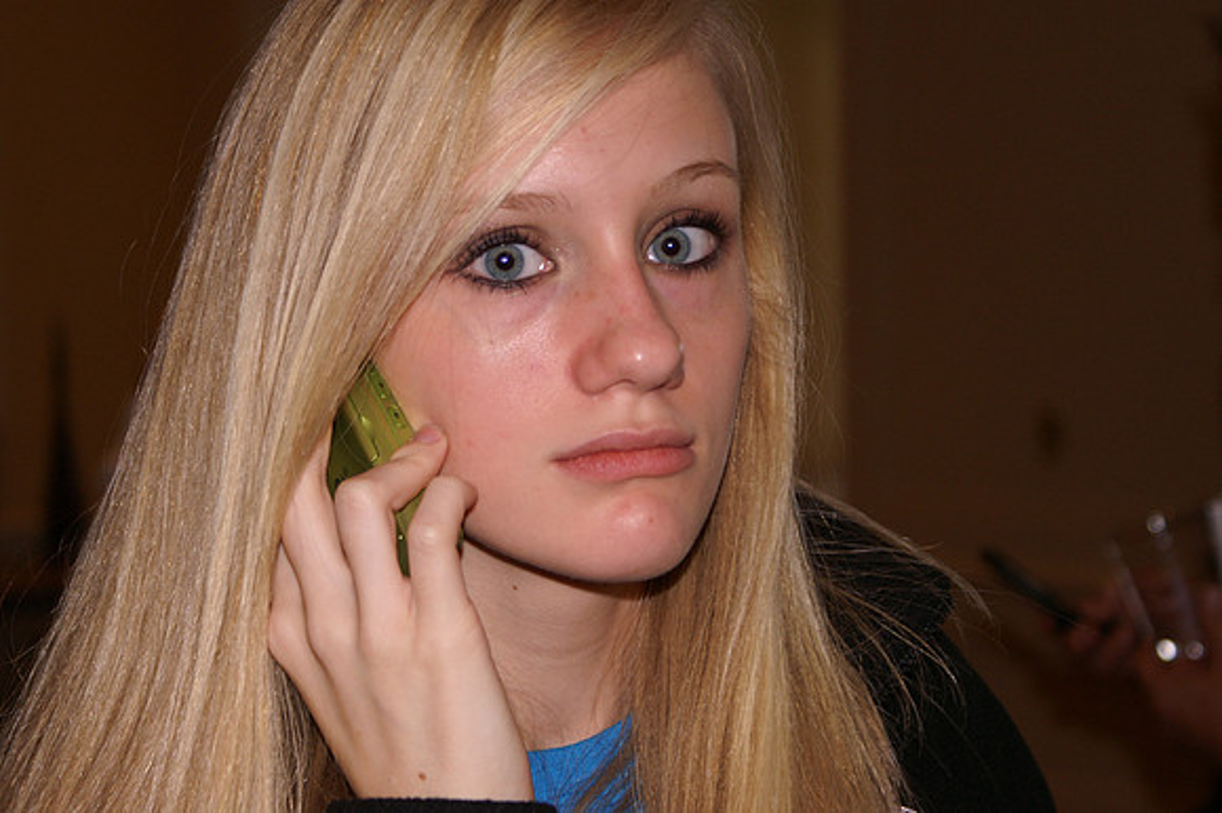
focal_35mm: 90
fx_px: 3053
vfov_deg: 15.2
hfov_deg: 22.6
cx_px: 611
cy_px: 406
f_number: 5.6
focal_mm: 60
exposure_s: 1/125
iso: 400
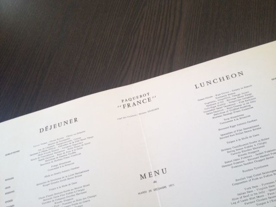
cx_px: 138
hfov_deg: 52.6
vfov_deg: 40.7
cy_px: 104
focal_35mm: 35
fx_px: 279
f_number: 2.4
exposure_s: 1/120
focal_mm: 4.28
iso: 80
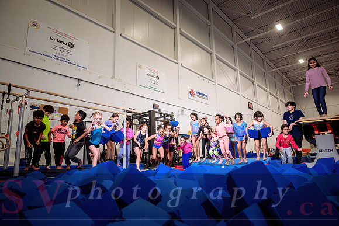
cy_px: 113
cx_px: 170
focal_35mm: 24
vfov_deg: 53.2
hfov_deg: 73.7
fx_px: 226
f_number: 3.5
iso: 1600
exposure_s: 1/400
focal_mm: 24
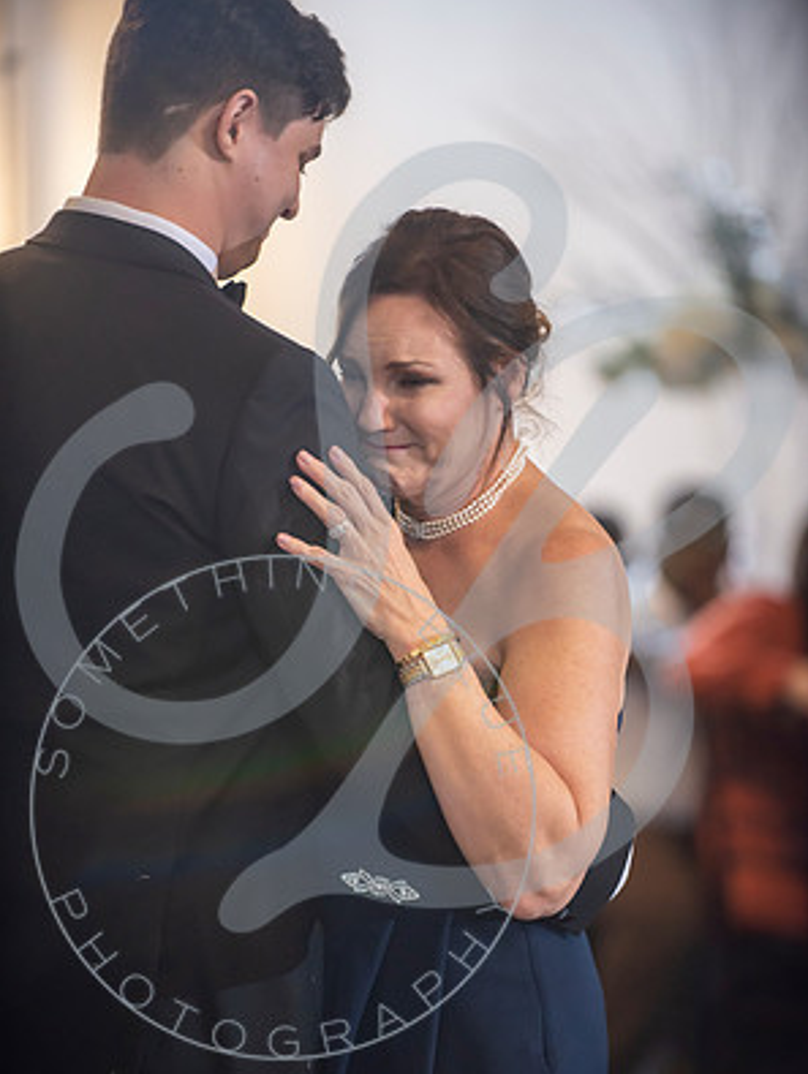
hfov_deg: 8.0
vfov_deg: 10.6
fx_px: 5779
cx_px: 405
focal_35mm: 186
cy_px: 601
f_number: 2.8
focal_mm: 170
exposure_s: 1/200
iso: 2000
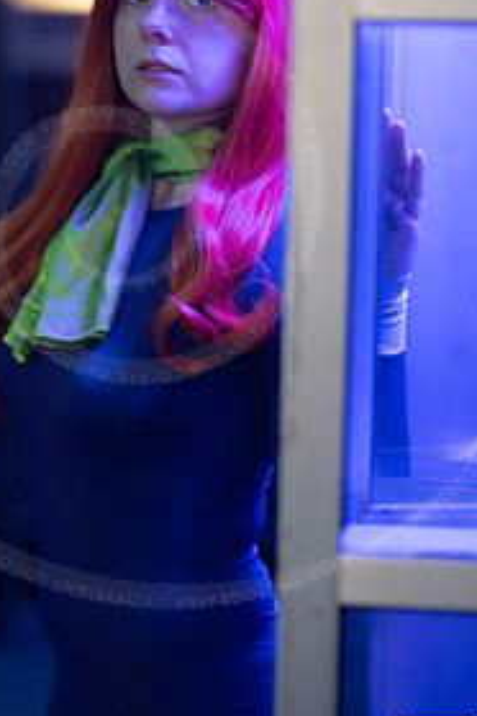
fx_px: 2723
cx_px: 146
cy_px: 275
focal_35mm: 137
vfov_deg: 15.0
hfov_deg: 10.0
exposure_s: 1/250
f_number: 1.2
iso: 1000
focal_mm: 85
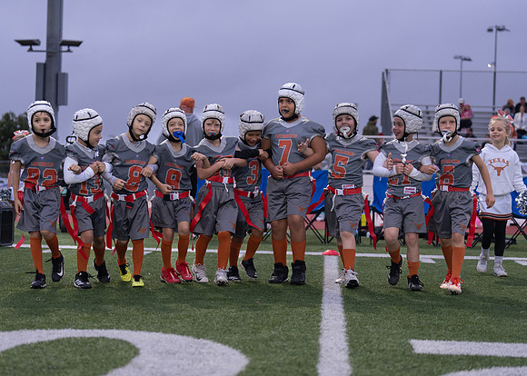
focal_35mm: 77
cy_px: 193
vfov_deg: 18.4
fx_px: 1159
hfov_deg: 25.6
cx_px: 254
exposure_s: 1/320
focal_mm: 70
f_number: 2.8
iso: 500
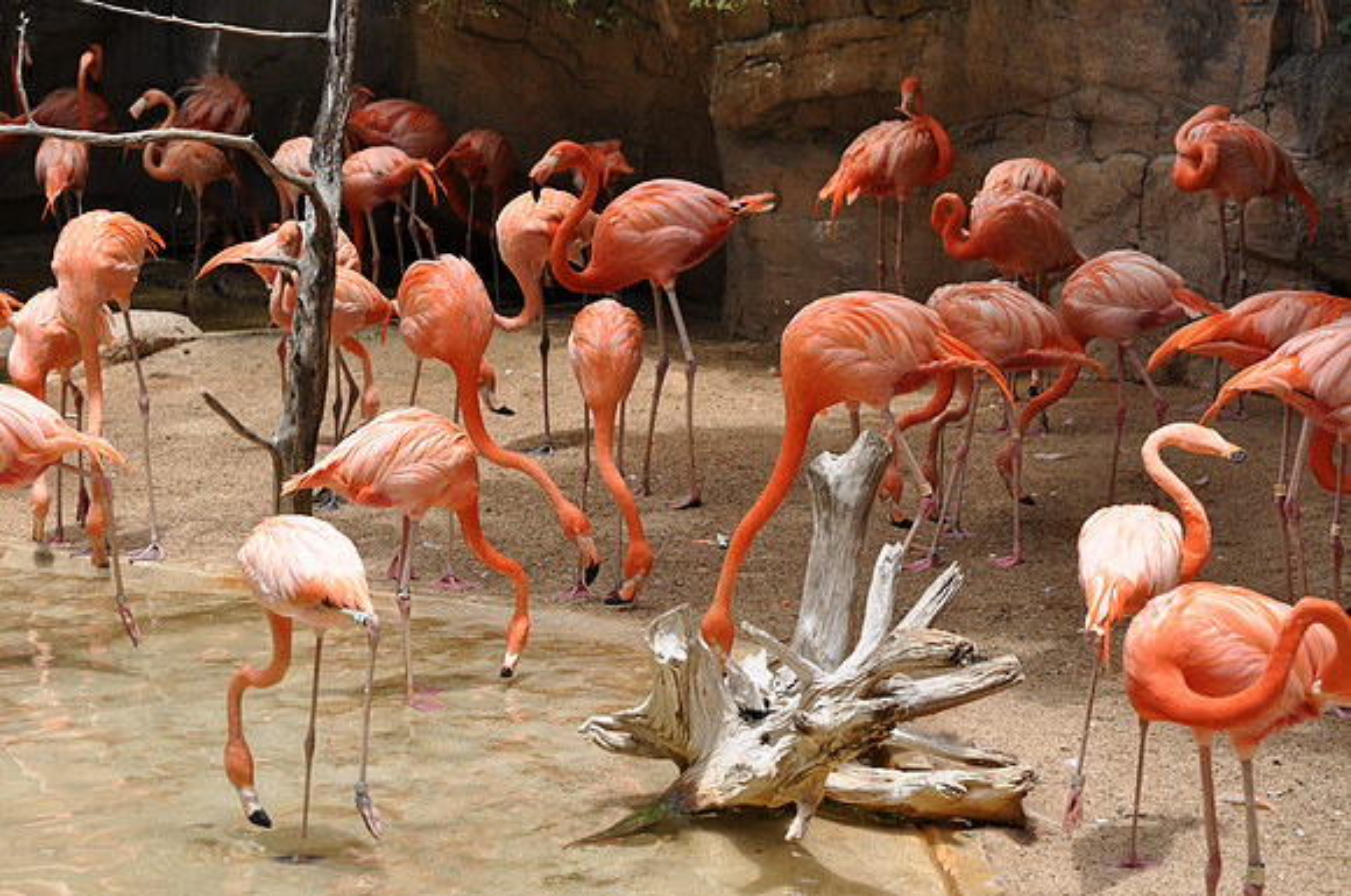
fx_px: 3935
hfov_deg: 19.5
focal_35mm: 105
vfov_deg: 13.0
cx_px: 676
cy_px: 448
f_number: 6.3
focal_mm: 70
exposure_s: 1/640
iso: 200
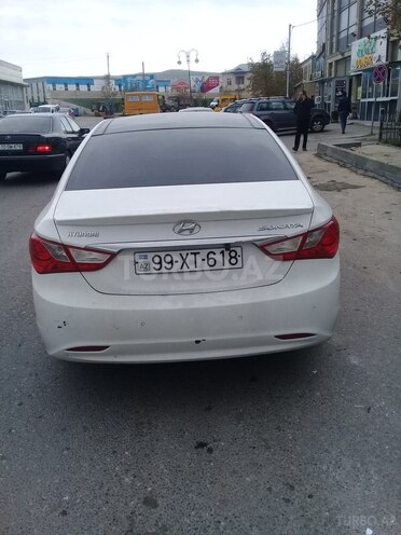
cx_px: 200
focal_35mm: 31
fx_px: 479
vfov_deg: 58.4
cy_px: 268
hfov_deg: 45.4
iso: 50
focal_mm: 3.3
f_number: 2.2
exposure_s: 1/228
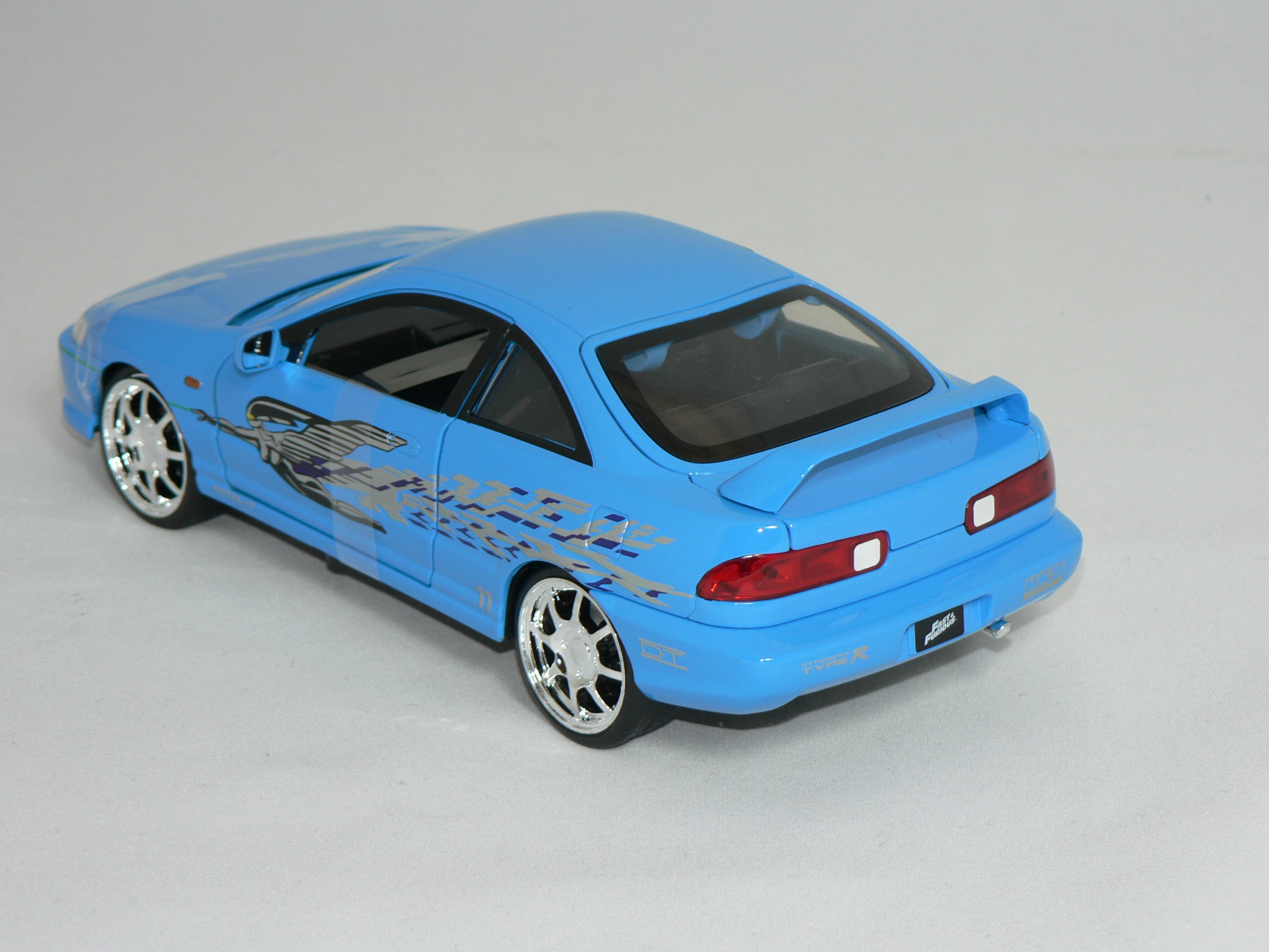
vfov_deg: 14.9
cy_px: 476
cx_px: 634
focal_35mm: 99
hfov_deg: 19.8
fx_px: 3629
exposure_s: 1/60
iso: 80
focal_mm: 16.5
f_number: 3.2
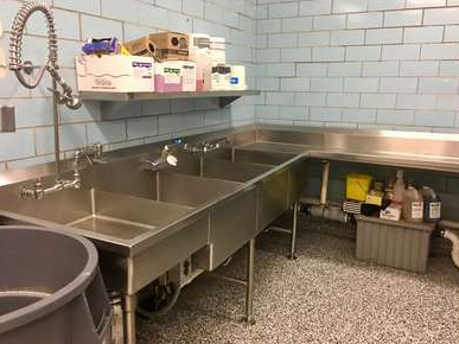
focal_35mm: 30
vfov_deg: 46.8
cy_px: 170
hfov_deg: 60.0
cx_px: 235
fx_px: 398
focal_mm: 4.15
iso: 100
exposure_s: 1/10
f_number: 2.2
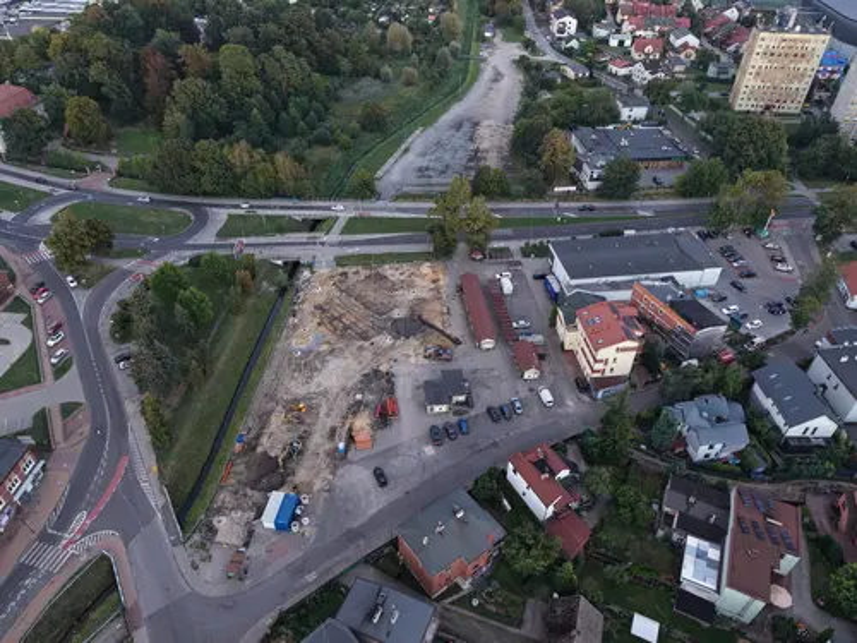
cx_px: 428
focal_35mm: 24
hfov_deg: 71.6
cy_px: 322
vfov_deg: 56.8
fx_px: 594
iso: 200
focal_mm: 8.7
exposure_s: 1/200
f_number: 1.8
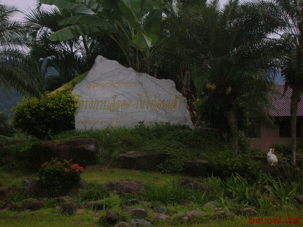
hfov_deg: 19.7
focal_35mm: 100
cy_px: 114
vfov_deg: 14.8
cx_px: 152
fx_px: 875
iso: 200
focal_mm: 16.7
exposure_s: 1/60.1
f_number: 4.8
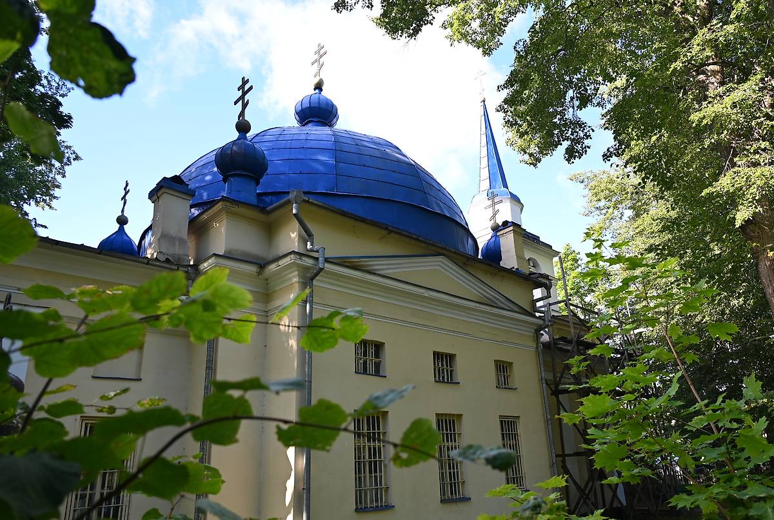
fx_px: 517
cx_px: 387
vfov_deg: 53.4
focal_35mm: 24
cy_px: 260
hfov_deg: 73.6
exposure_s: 1/250
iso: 200
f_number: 4.5
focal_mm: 24
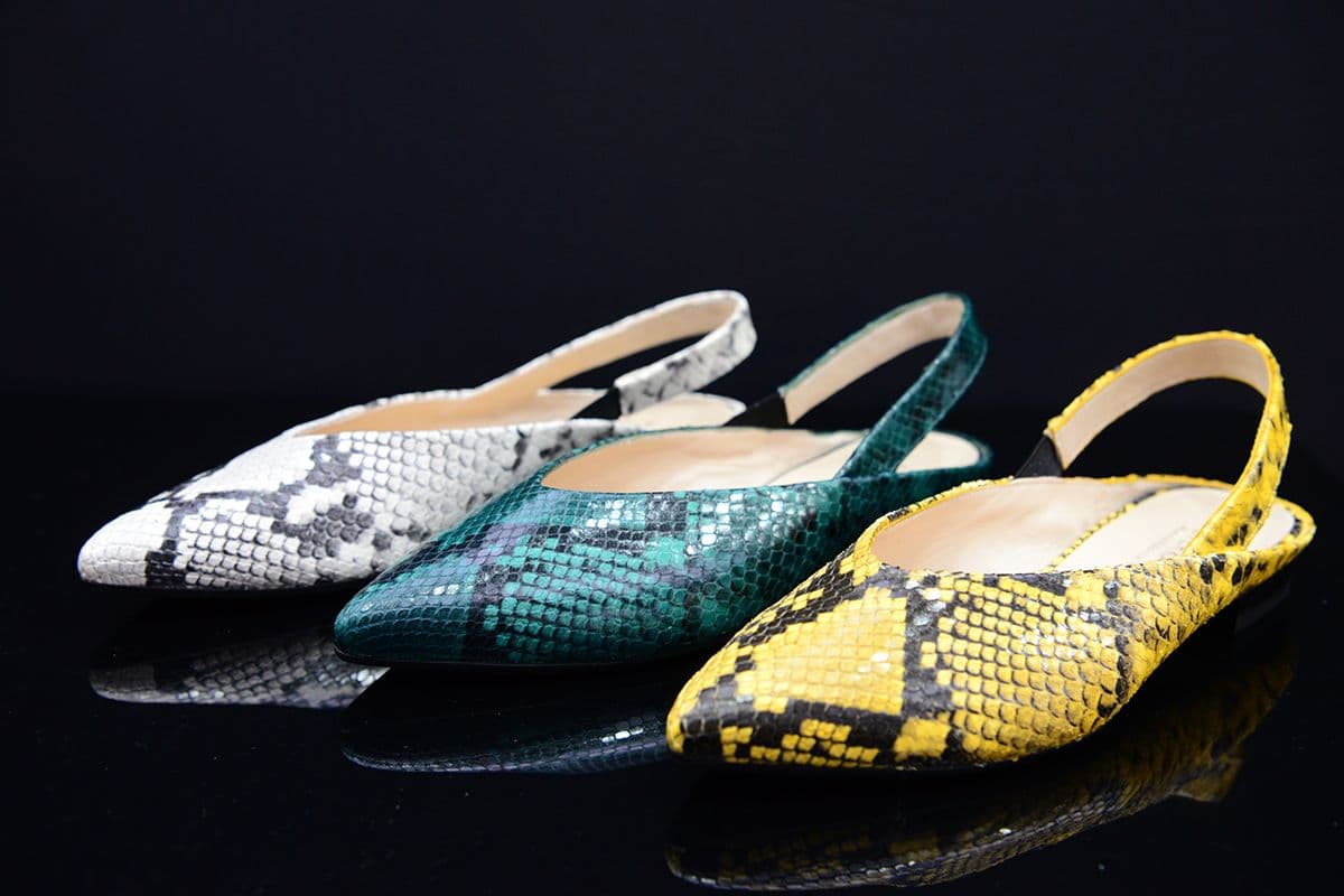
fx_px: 1680
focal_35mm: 45
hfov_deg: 43.6
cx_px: 672
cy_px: 448
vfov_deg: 29.9
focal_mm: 45
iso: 2500
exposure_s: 1/320
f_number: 5.6
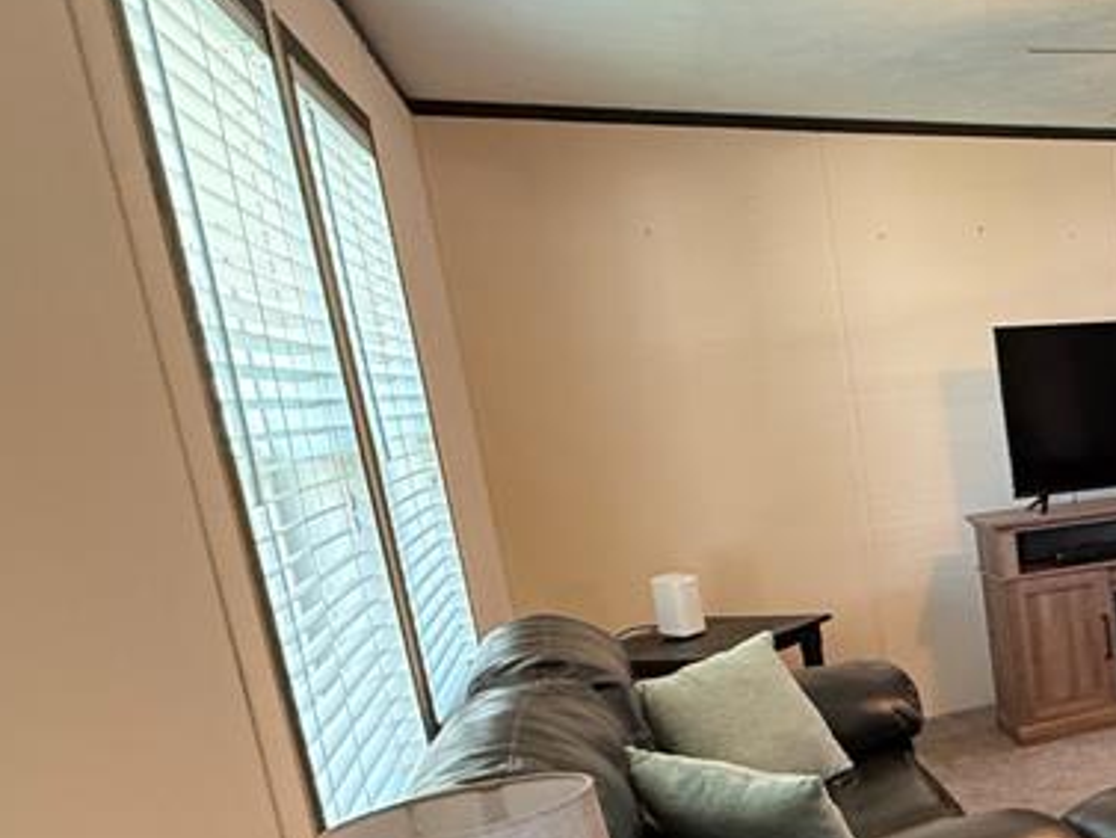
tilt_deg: -9.9
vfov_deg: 37.2
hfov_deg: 36.0
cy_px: 574
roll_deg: +3.8
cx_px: 1388
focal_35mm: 38
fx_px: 1225
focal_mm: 2.22
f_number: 2.2
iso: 500
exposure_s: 1/60
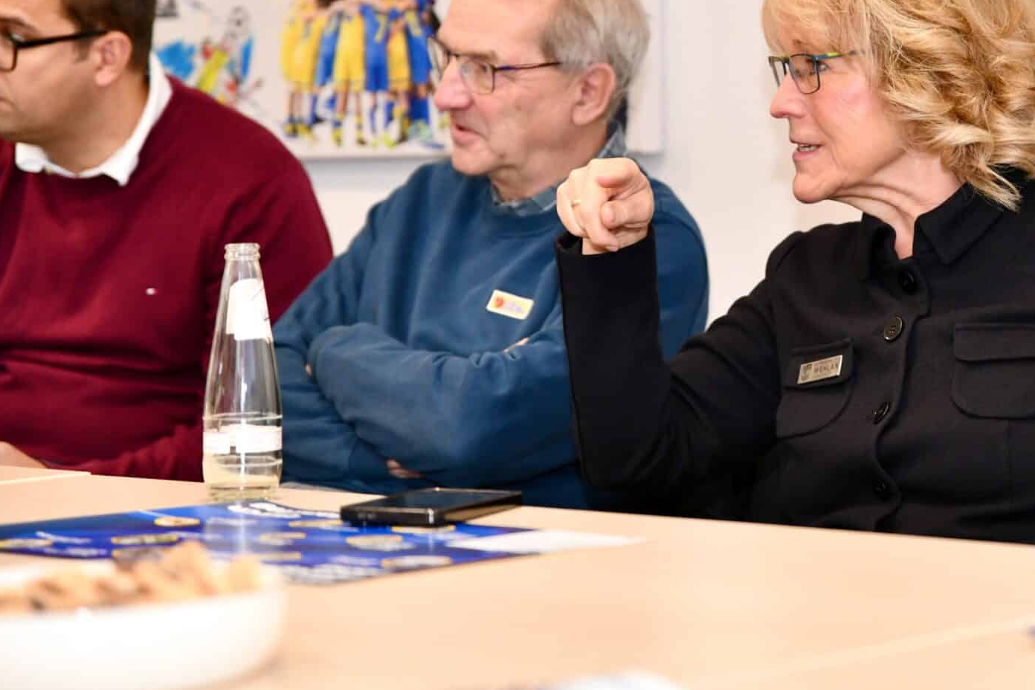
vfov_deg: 13.3
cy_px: 190
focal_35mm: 103
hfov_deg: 19.8
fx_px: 2961
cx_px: 694
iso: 1000
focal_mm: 70
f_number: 2.8
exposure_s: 1/250
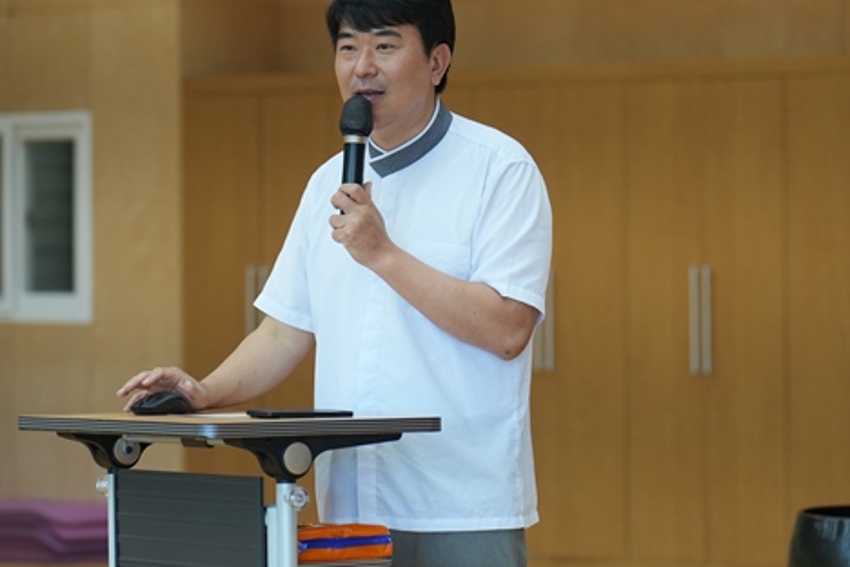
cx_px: 356
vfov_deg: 6.8
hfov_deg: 10.2
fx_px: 4745
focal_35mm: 201
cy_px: 192
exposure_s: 1/200
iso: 640
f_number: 2.8
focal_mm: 98
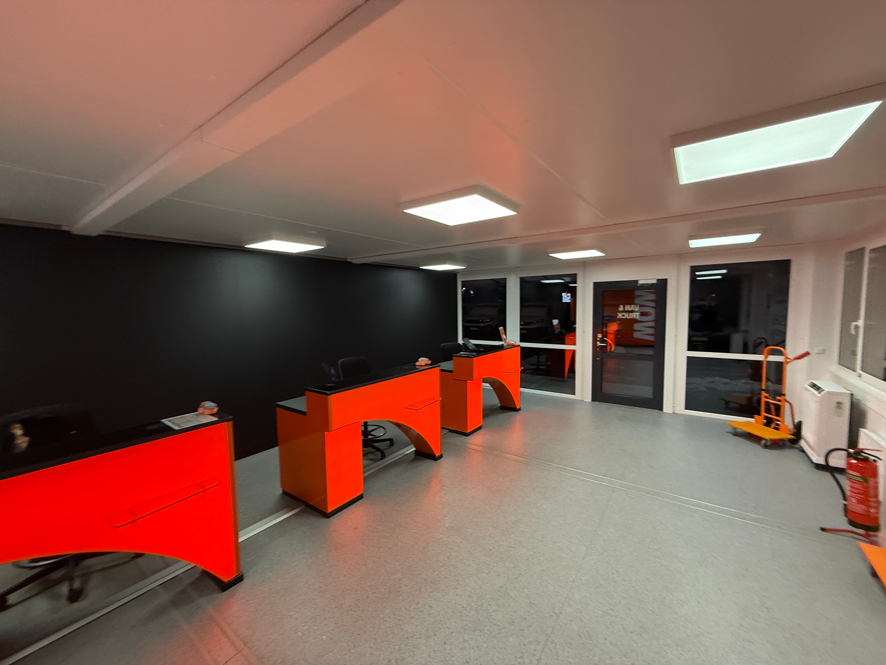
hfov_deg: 102.1
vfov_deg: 85.7
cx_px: 443
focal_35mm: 14
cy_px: 332
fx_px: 358
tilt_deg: -2.1
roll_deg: +2.6
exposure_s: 1/100
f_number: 2.2
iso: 250
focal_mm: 2.22
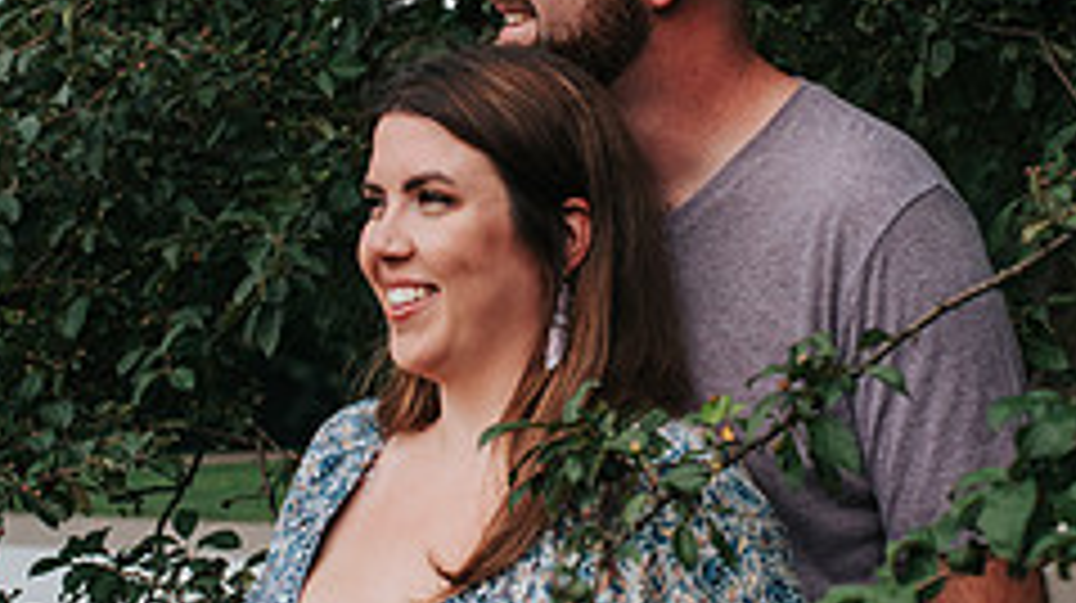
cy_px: 220
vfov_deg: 17.4
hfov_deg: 30.6
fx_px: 1967
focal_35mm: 69
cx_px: 581
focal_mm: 35
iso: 1000
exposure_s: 1/1250
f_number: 2.8
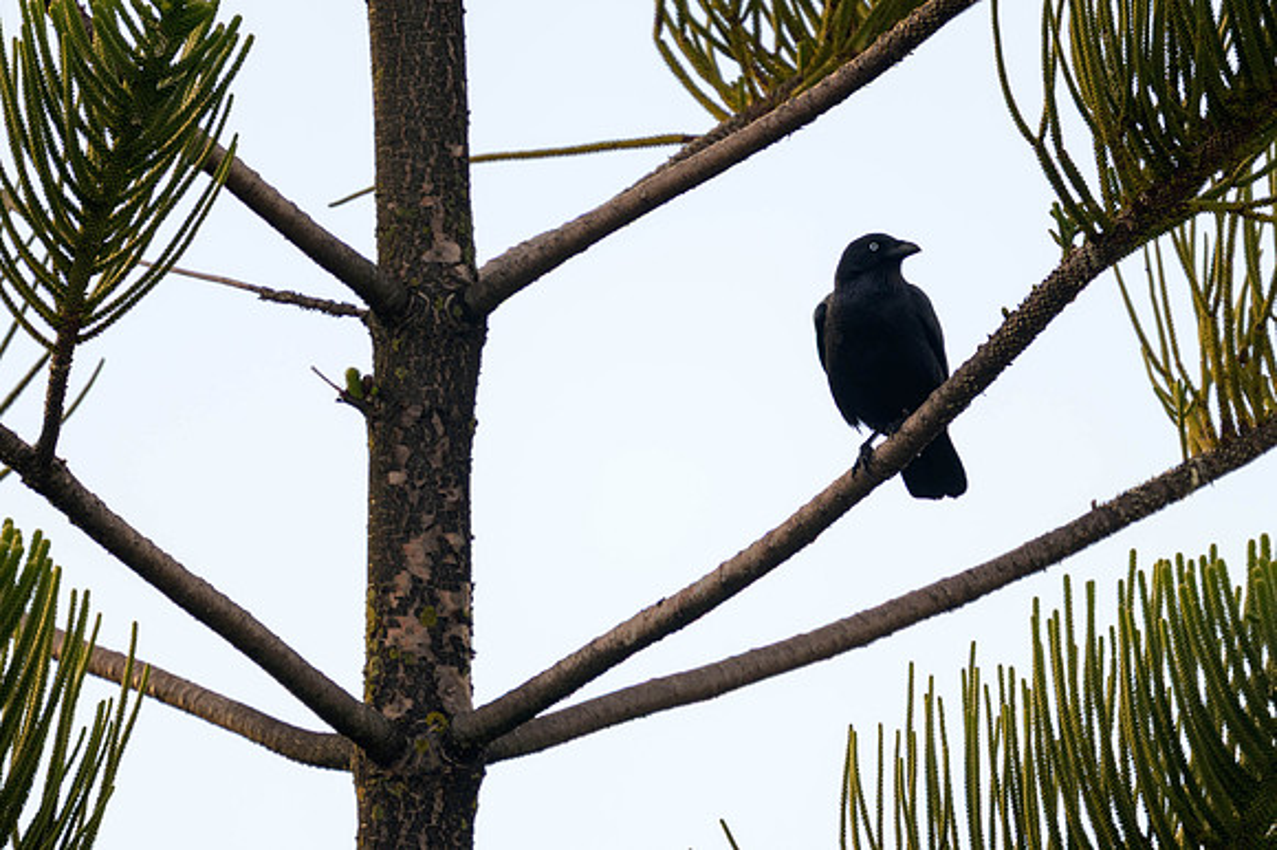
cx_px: 581
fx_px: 42428
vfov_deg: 1.1
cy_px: 485
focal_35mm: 1197
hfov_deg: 1.7
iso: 64
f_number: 4
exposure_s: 1/320
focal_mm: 560
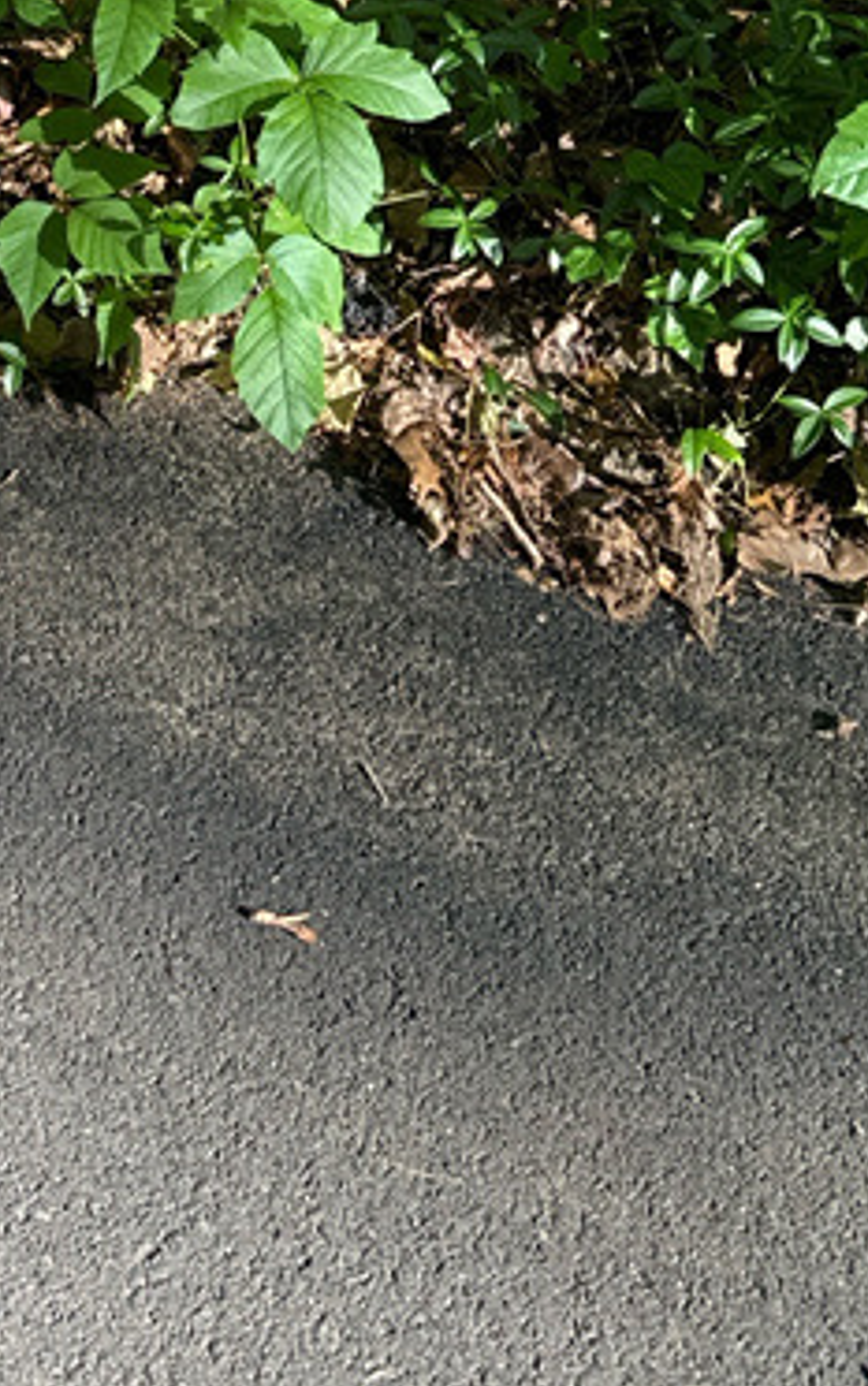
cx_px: -175
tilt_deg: -30.4
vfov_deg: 23.2
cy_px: -253
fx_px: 3099
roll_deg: +4.8
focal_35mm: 82
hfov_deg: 15.4
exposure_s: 1/121
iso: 64
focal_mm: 6.76
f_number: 1.78
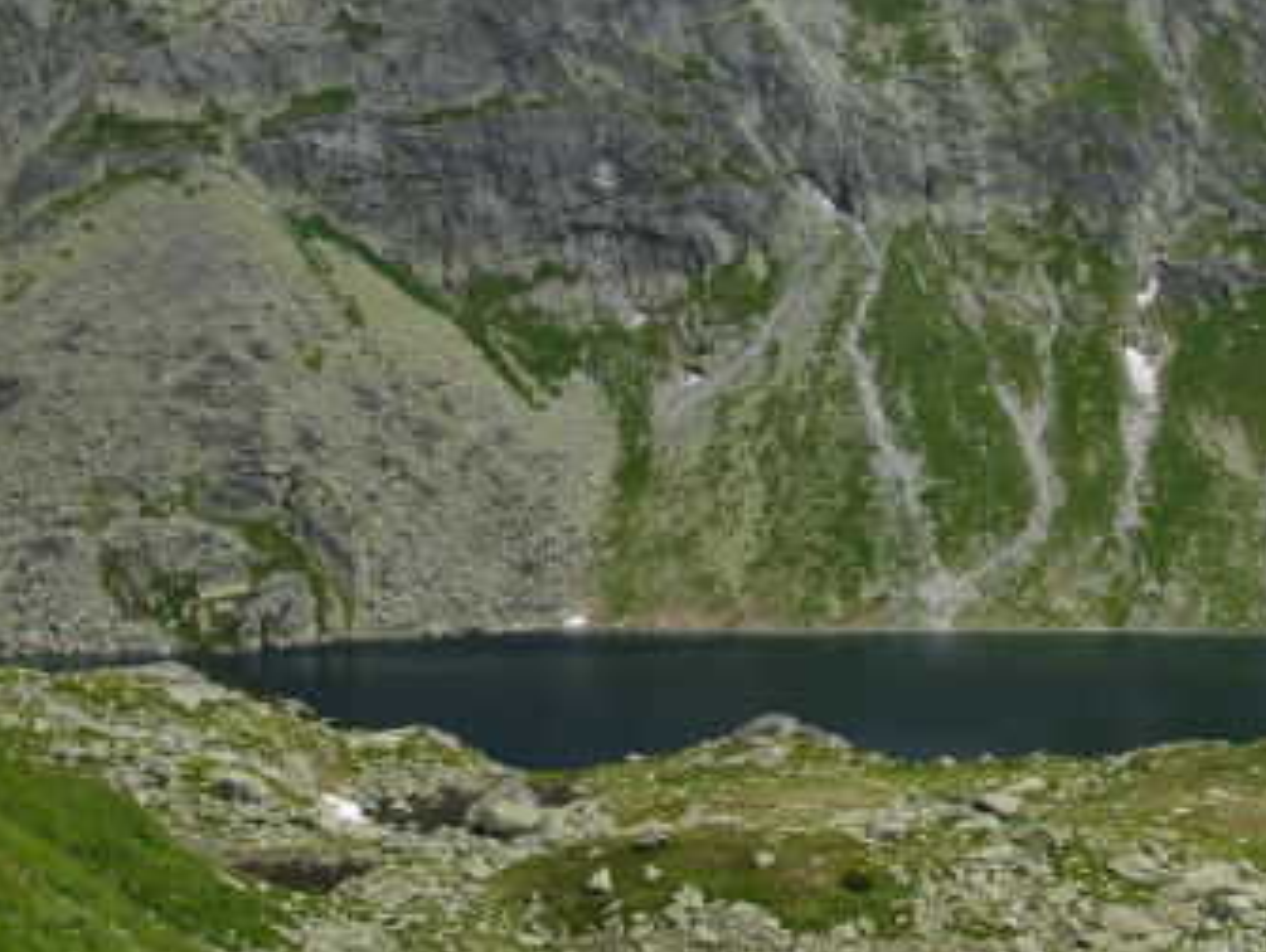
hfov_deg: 30.7
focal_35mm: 62
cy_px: 370
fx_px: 2270
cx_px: 926
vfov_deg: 23.6
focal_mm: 18
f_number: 7.1
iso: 200
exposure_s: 1/160
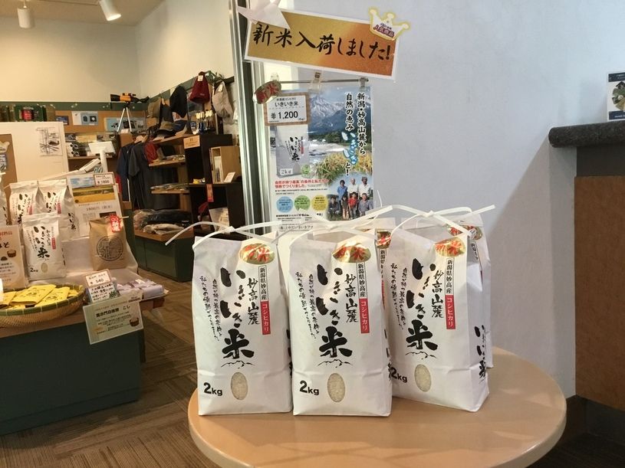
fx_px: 560
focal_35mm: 31
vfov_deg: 45.4
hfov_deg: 58.4
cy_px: 234
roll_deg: +4.2
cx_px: 312
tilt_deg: -6.5
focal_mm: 3.3
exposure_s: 1/30
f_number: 2.4
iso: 160
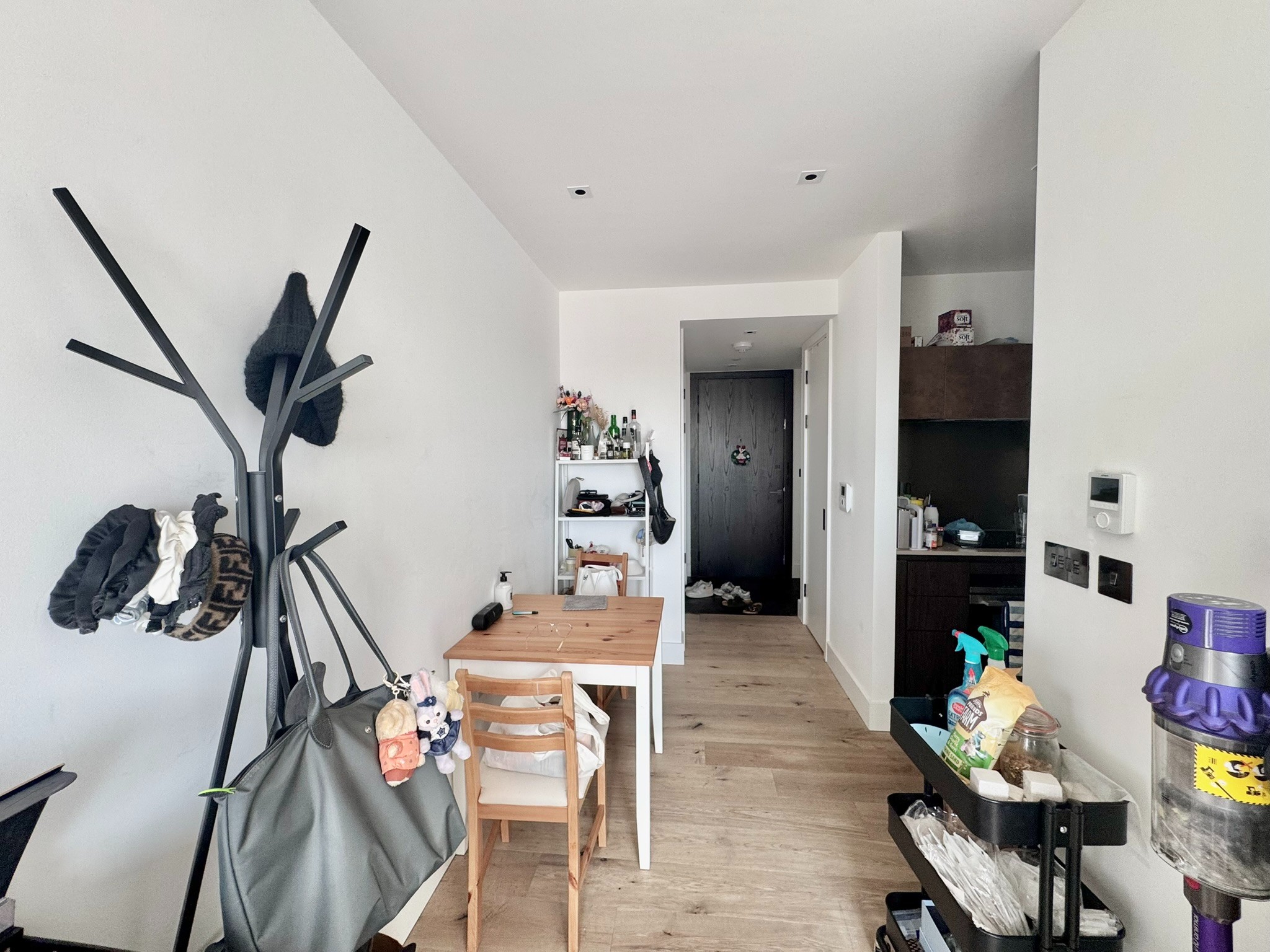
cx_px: 635
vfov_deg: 85.7
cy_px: 476
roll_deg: +0.2
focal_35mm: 14
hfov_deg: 102.1
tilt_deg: -2.6
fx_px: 514
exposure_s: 1/99
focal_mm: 2.22
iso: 125
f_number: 2.2
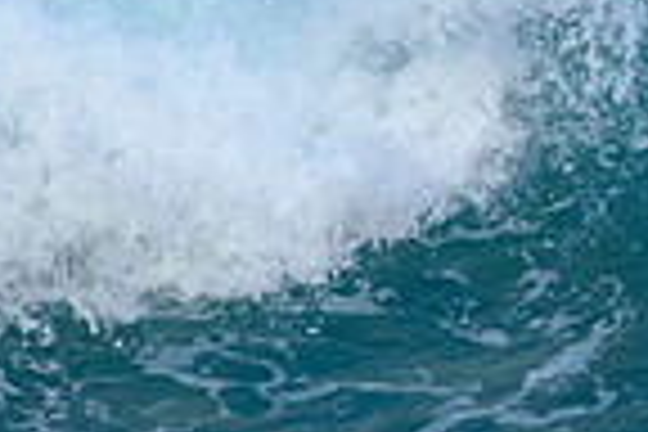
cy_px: -97
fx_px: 58189
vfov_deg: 0.4
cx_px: 1174
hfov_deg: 0.6
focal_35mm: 3233
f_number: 11
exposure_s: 1/1600
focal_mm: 800
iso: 2800
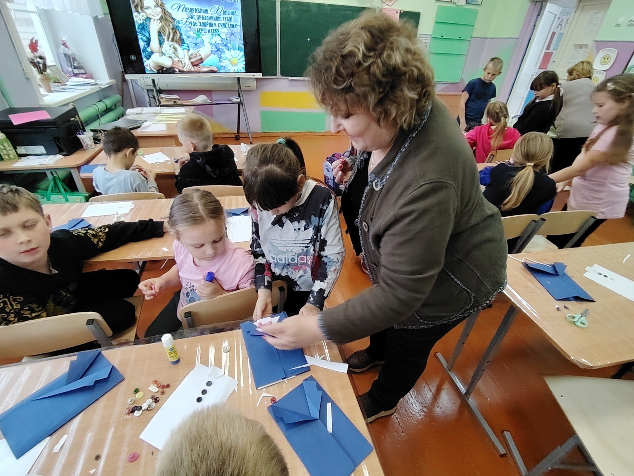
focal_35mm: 17
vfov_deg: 74.7
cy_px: 238
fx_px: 311
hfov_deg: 91.0
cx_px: 317
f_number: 2.2
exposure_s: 1/50
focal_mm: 1.42
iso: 108
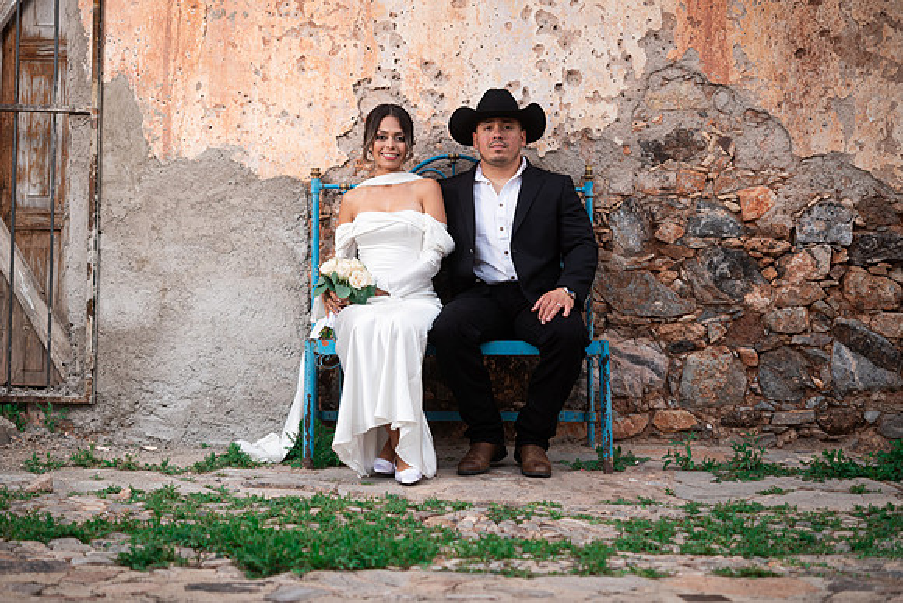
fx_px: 1505
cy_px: 302
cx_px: 452
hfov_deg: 33.4
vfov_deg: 22.6
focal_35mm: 60
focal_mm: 60
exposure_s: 1/125
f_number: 4
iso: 125
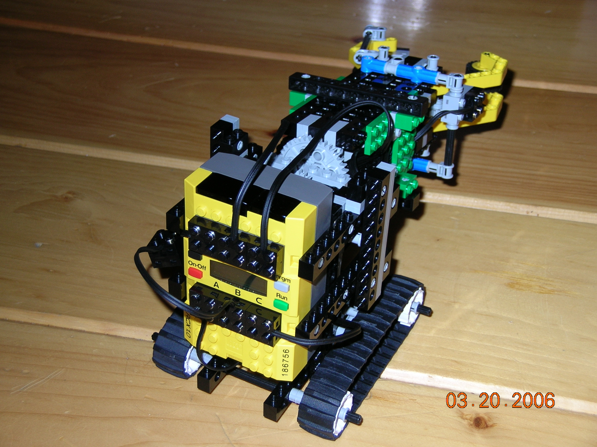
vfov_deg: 22.9
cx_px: 298
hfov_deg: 30.3
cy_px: 224
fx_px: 1103
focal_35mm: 64
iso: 50
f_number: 3.2
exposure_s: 1/120
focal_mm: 10.6
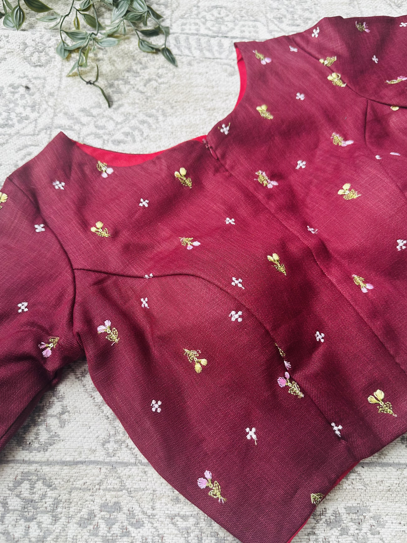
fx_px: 439
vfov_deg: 63.4
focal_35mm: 28
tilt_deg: -64.9
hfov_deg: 49.7
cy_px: 281
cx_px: 202
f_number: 1.78
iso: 80
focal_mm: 6.86
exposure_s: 1/729
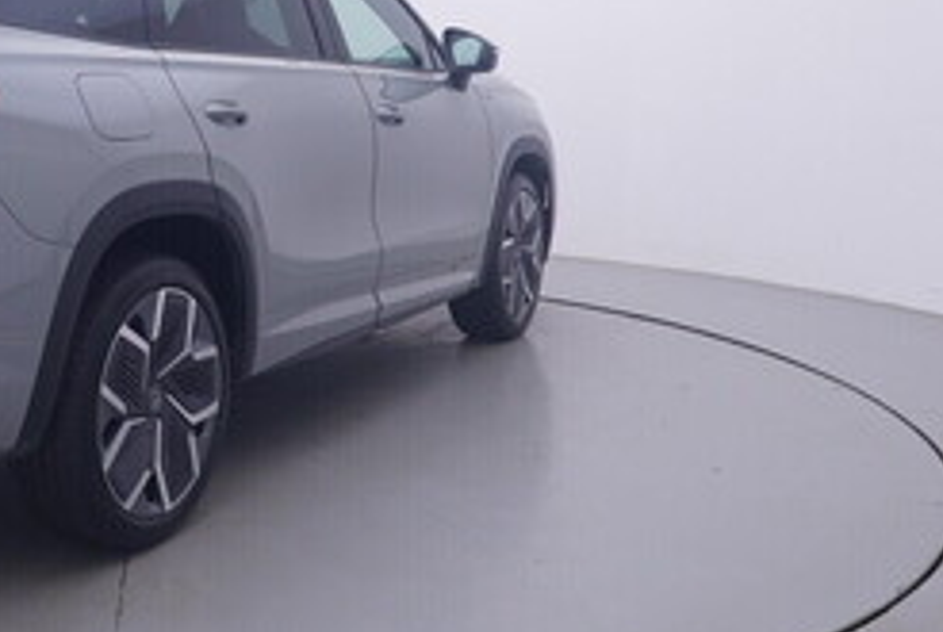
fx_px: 1315
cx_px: 159
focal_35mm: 50
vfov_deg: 26.5
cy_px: 128
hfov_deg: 37.7
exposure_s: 1/80
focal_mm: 15
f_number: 5
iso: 200
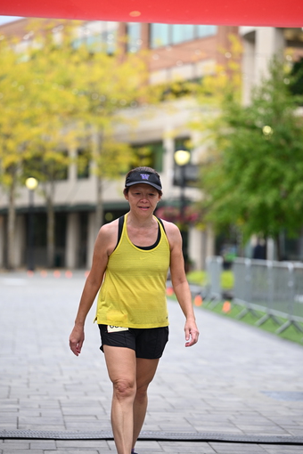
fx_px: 1565
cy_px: 214
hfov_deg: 11.1
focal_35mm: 124
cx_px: 154
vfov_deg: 16.5
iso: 640
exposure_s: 1/1600
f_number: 2.8
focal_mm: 115
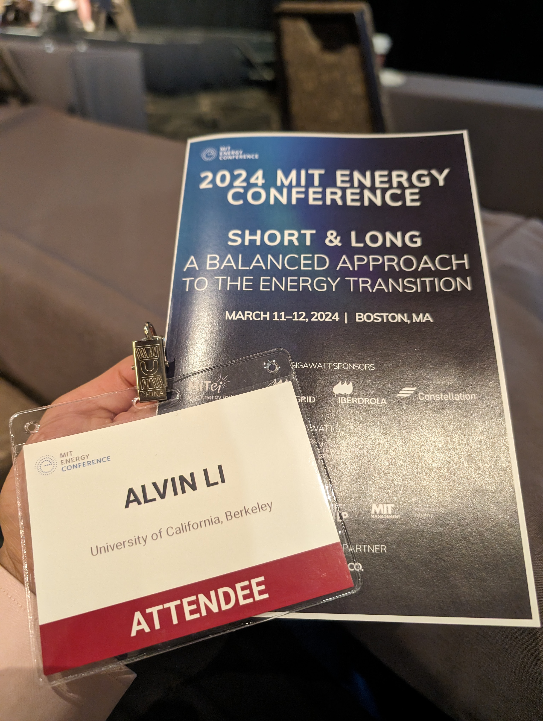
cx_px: 272
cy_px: 360
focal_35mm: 24
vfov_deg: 71.5
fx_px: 501
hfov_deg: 56.9
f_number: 1.68
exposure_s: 1/80
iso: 1364
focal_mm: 6.9
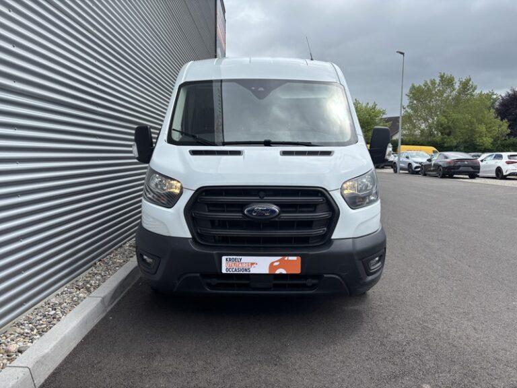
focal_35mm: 26
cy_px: 194
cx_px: 258
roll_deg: -1.4
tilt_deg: -6.5
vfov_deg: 53.1
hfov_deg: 67.3
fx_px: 388
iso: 50
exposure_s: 1/2933
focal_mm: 5.96
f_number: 1.6
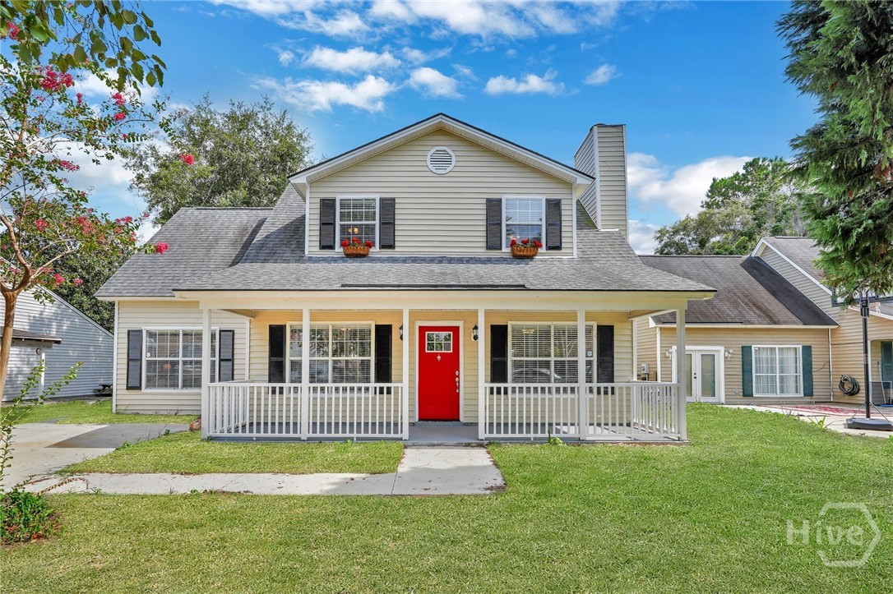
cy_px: 297
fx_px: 397
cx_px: 446
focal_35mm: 16
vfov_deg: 73.7
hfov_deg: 96.8
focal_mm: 16
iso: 320
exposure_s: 1/400
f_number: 9
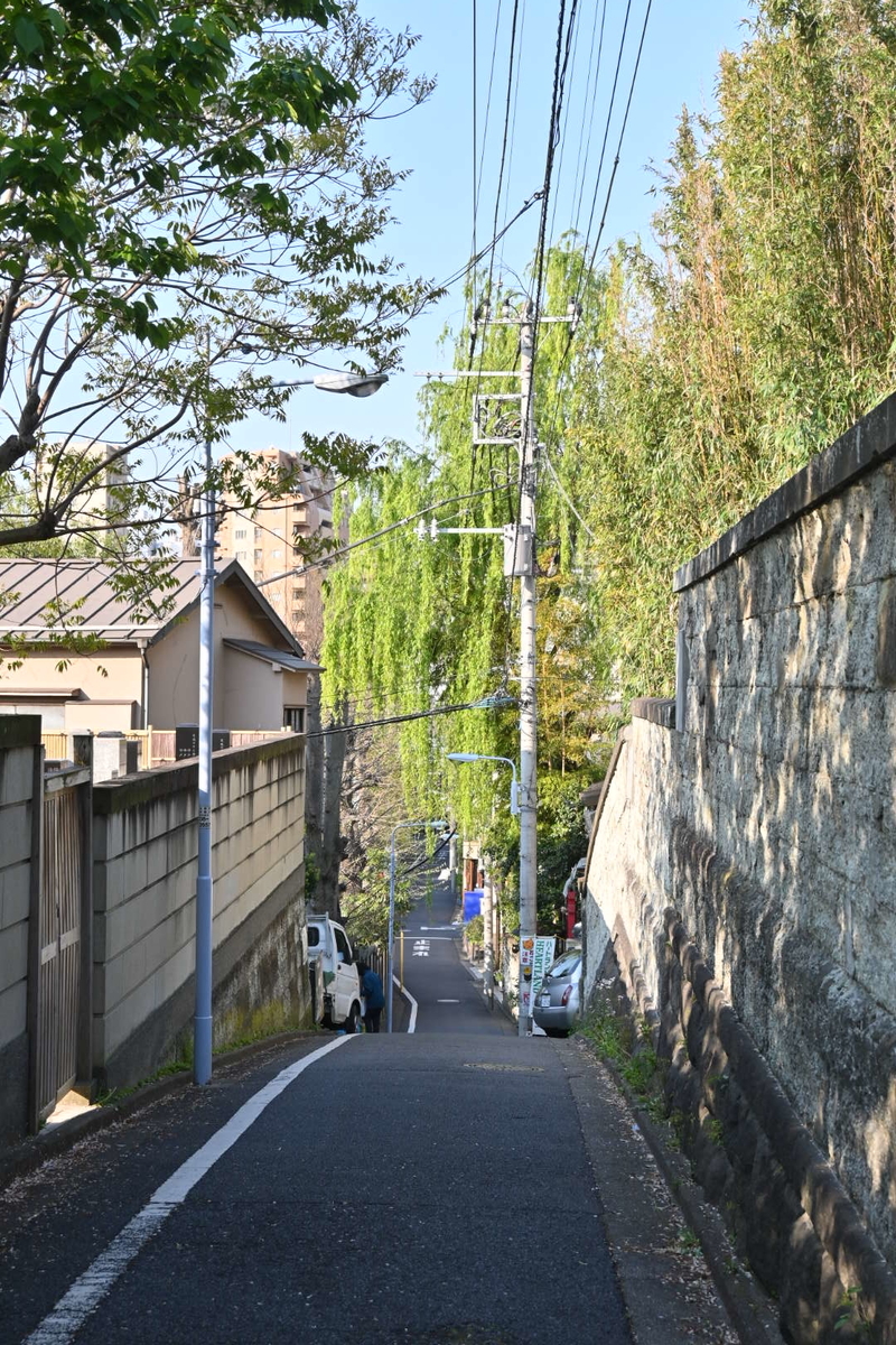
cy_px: 672
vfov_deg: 36.9
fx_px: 2016
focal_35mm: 54
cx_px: 448
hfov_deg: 25.1
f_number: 6.3
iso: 100
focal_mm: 36
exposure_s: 1/200
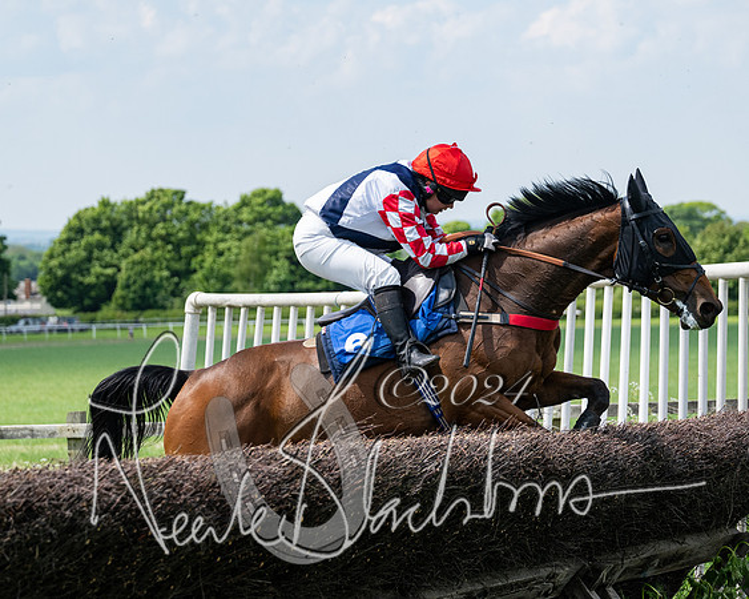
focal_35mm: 118
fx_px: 2622
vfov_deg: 13.0
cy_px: 300
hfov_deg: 16.3
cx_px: 374
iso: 400
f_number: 2.8
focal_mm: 70
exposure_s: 1/5000
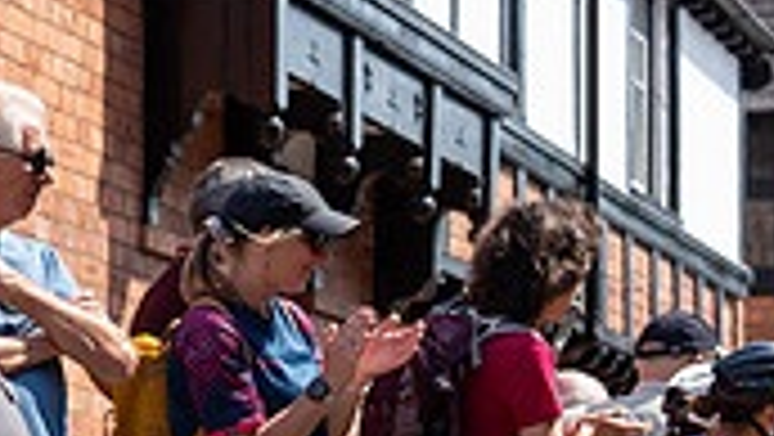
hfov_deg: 12.2
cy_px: 449
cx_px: -416
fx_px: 3430
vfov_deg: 7.2
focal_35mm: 167
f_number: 3.5
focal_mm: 38
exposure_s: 1/2500
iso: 160
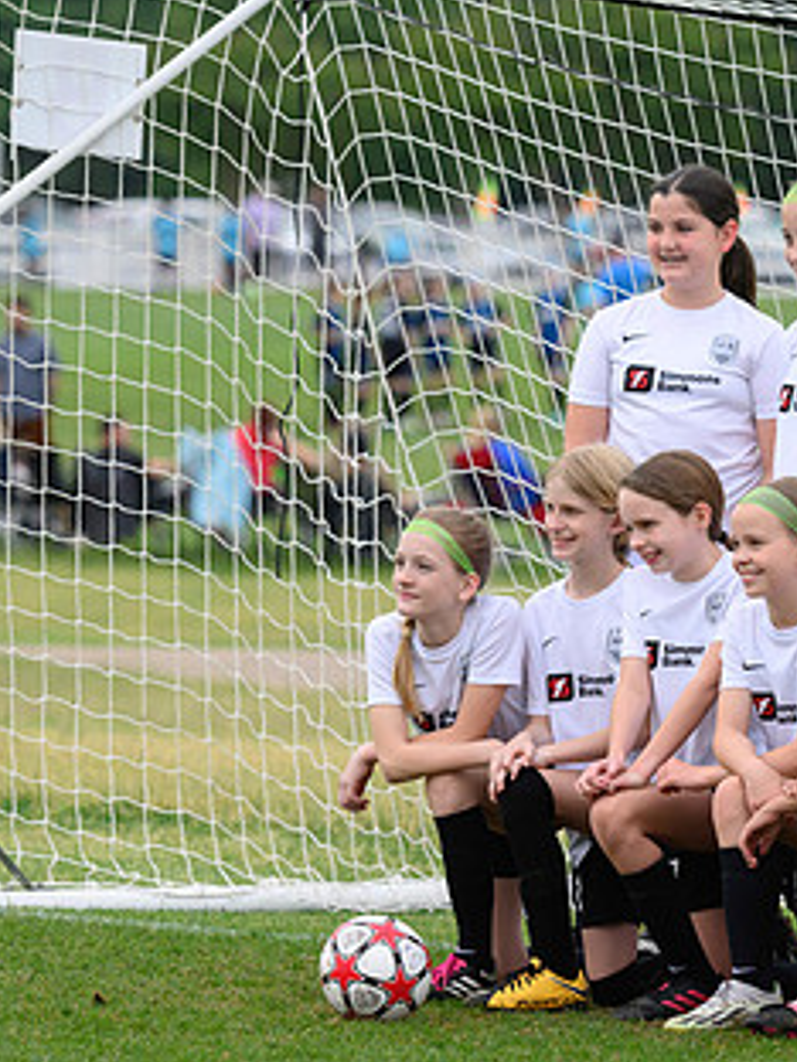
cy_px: 560
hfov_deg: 3.1
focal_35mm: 482
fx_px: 14797
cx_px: 681
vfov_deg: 4.1
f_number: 6.3
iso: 1600
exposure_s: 1/1250
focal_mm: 270
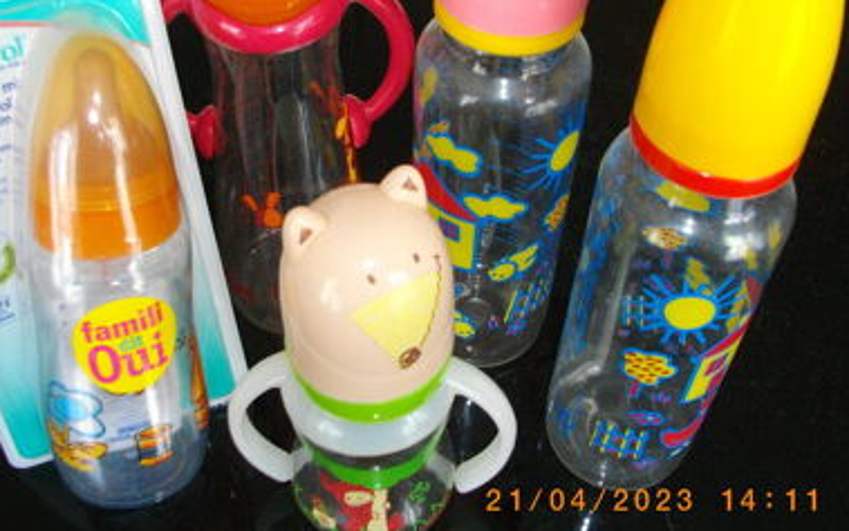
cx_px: 392
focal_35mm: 43
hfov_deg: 46.2
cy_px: 184
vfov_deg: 29.7
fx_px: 995
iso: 251
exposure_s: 1/50
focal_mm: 5.7
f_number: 2.9
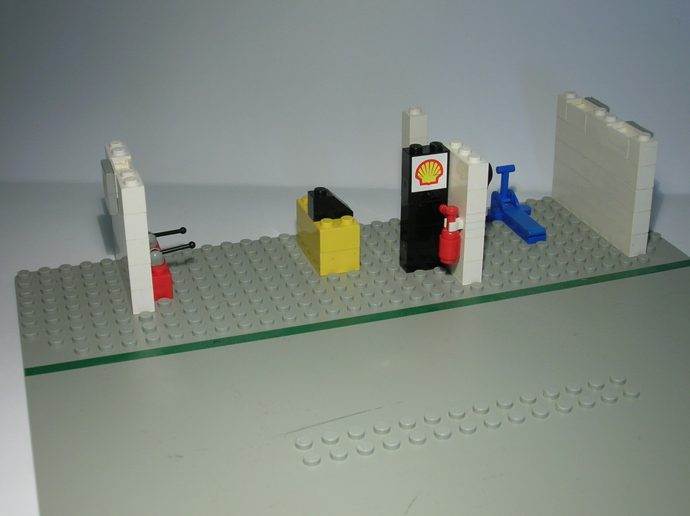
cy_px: 258
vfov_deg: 29.1
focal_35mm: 50
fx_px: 996
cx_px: 345
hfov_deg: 38.2
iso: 50
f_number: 3.3
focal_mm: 8.4
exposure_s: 1/28.3
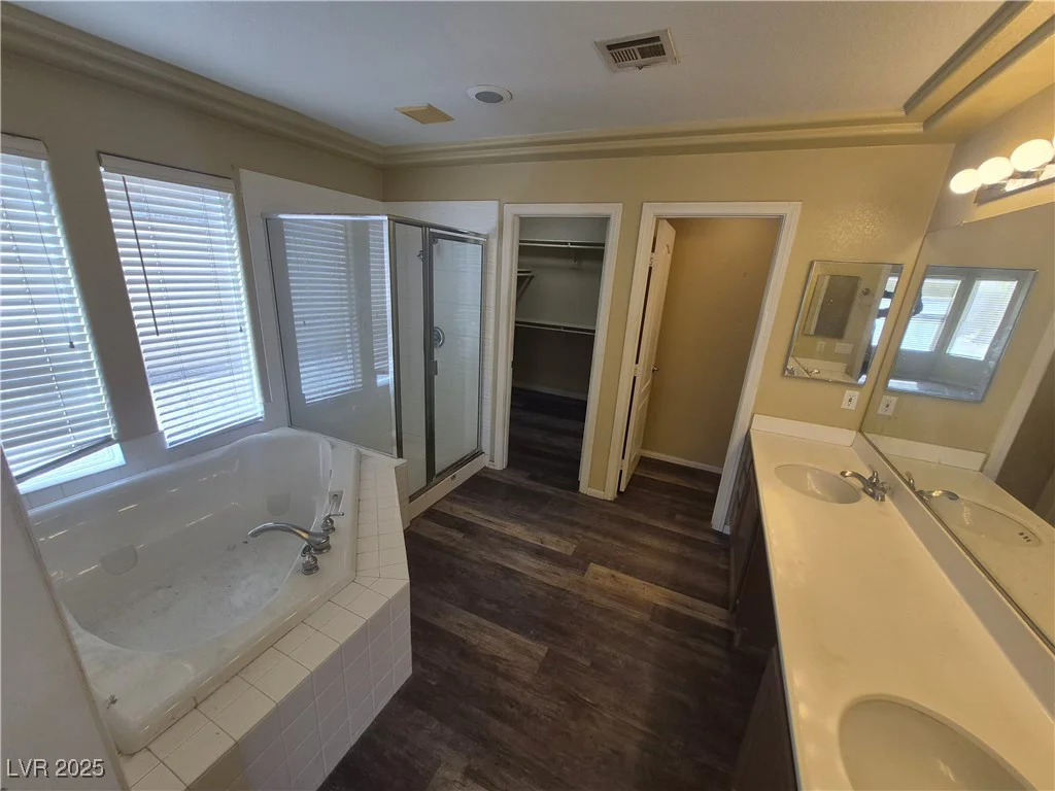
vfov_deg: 89.9
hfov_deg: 106.2
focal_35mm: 13
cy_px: 396
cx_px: 528
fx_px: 396
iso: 80
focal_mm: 1.74
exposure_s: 1/120
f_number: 2.2
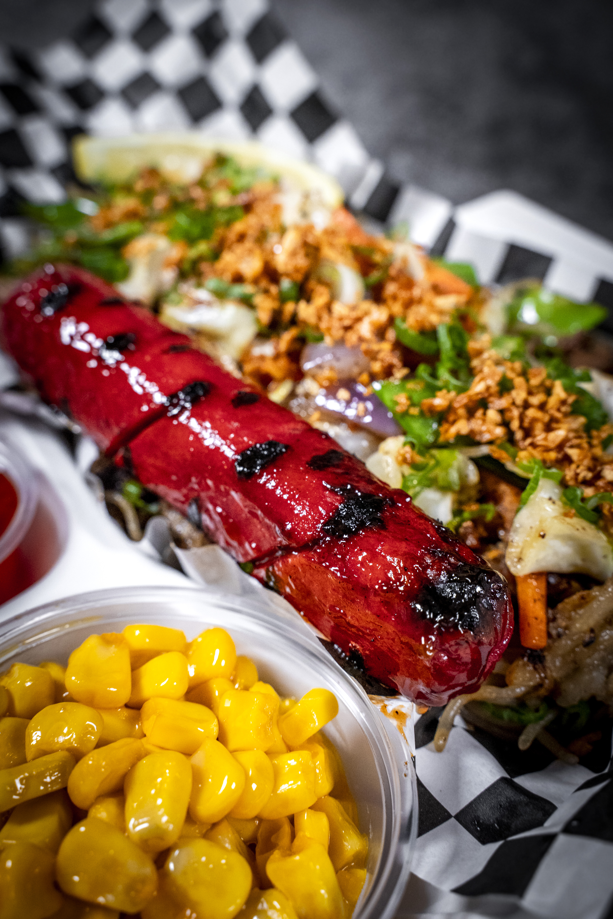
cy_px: 460
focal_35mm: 39
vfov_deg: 49.6
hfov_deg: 34.2
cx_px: 306
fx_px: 996
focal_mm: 39
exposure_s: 1/160
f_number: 7.1
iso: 6400
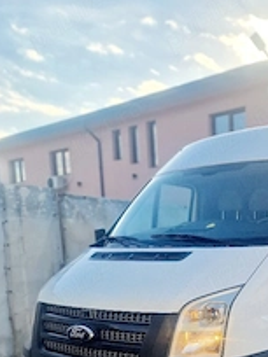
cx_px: 257
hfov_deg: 30.3
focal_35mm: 45
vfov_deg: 39.8
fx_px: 465
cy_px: 301
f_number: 1.8
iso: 50
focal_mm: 6.4
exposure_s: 1/769
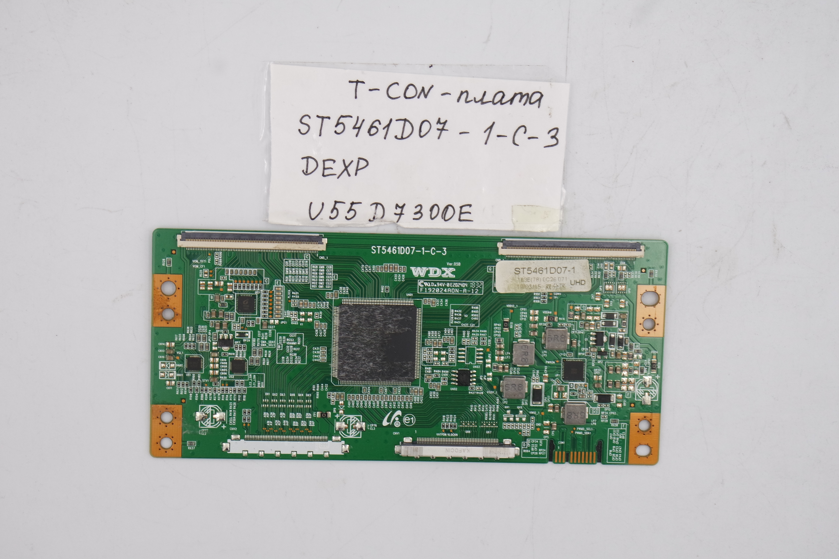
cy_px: 280
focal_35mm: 72
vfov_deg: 18.9
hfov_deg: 28.1
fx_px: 1678
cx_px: 420
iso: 200
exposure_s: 1/125
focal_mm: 27
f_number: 5.6
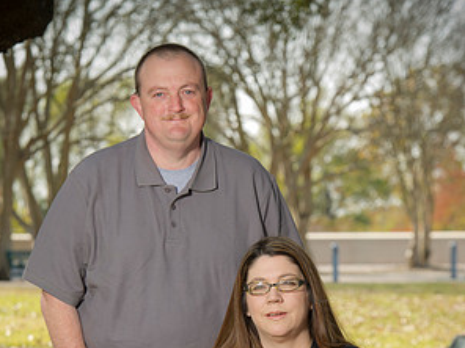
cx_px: 232
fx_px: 2646
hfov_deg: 10.0
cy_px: 326
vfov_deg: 7.5
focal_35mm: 197
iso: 160
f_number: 6.3
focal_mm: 135
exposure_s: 1/125
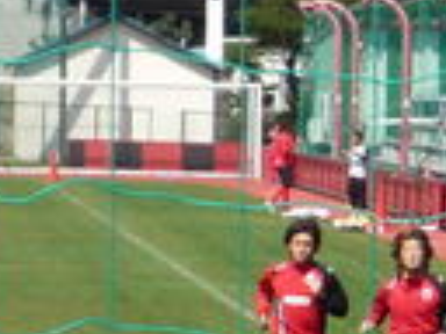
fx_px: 4844
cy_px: 419
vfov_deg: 3.9
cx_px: 704
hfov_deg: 5.2
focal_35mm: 376
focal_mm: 11.3
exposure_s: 1/400
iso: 100
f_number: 4.9
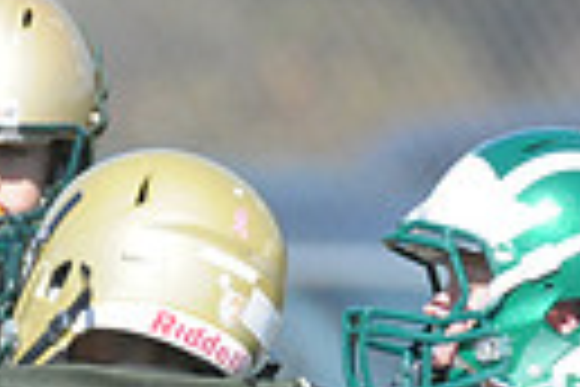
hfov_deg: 0.9
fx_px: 38986
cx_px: -9
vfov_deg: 0.6
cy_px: 767
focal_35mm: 2420
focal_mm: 360
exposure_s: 1/8000
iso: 1600
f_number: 4
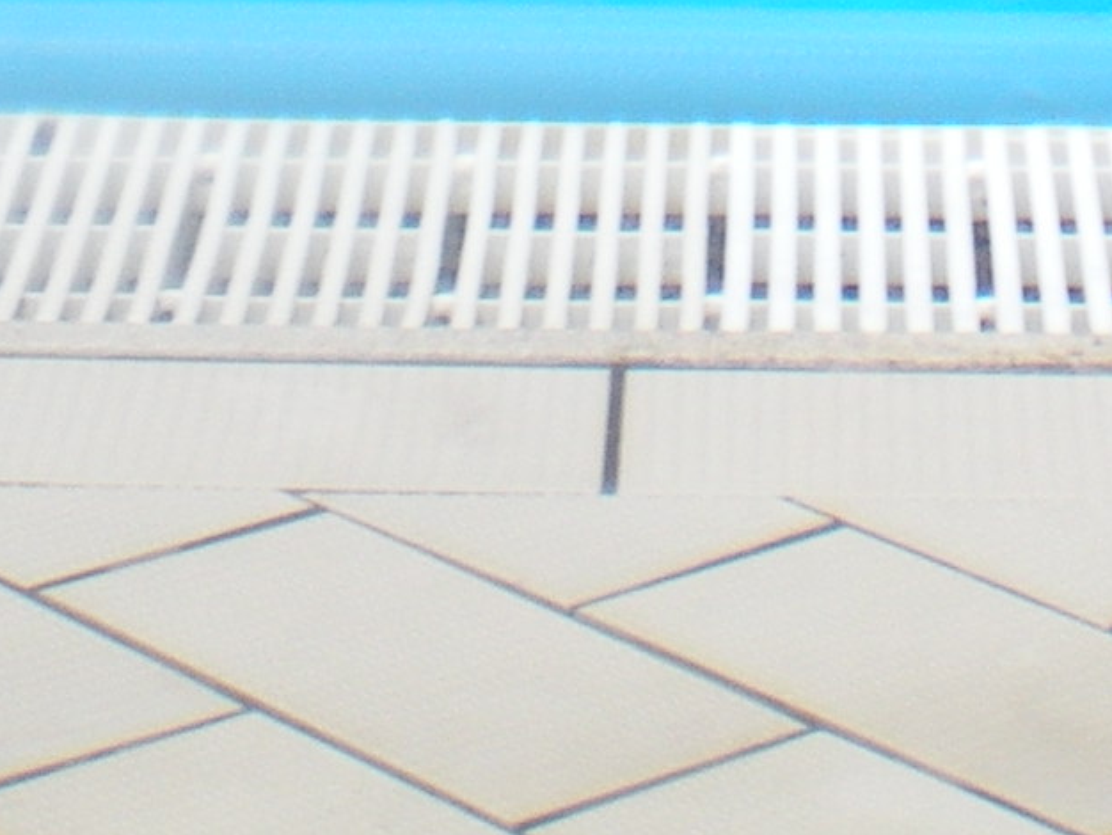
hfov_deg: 10.0
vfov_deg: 7.1
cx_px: 819
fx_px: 6363
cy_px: -1110
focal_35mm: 198
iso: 64
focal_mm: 6.3
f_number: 4.6
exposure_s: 1/432
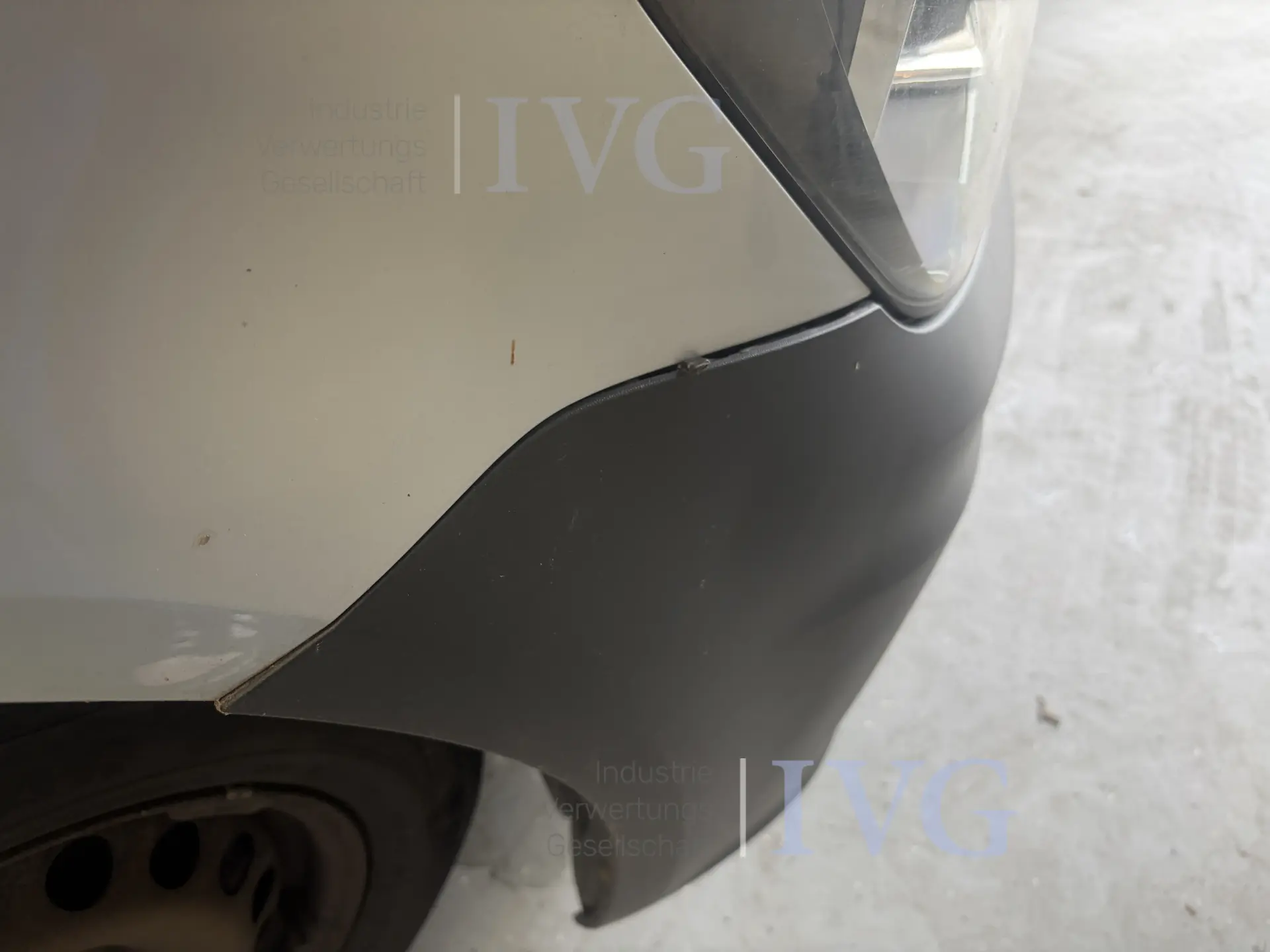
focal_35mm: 26
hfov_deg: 67.3
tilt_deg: -45.1
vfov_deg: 53.1
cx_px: 635
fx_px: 954
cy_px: 476
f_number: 1.6
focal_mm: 5.96
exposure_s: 1/122
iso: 100
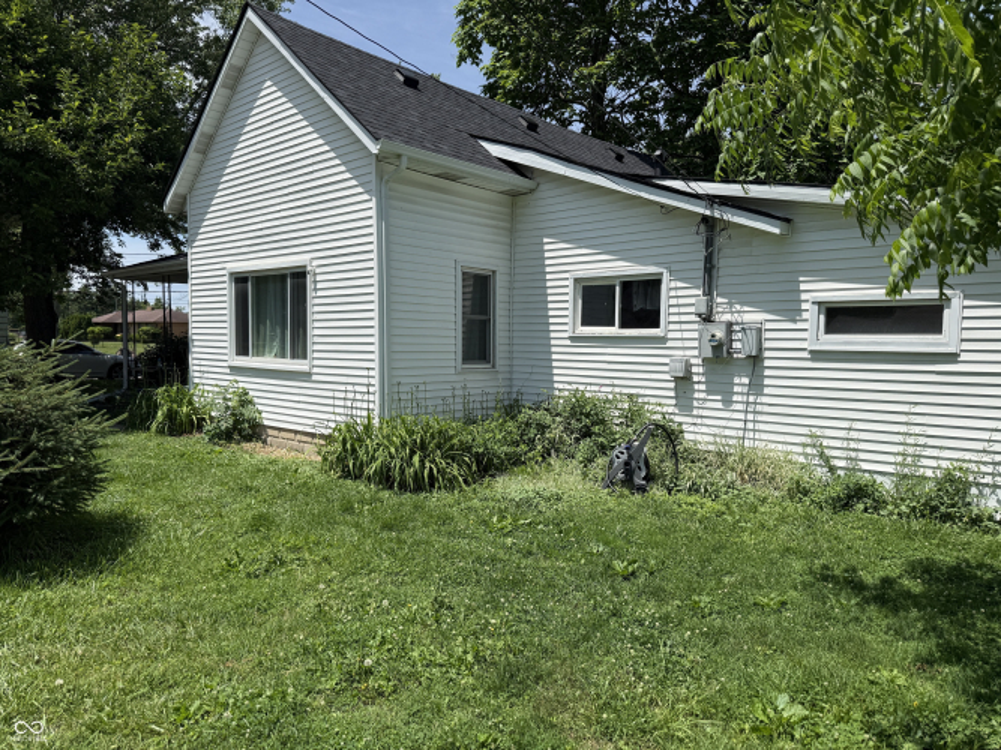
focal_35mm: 24
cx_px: 500
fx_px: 694
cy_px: 375
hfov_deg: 71.6
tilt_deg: -3.5
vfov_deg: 56.8
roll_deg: -0.3
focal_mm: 6.76
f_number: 1.78
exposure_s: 1/5319
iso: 80
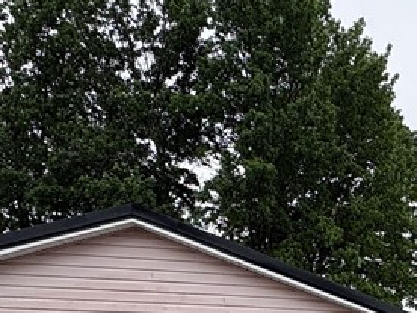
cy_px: 491
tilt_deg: -6.0
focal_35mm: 52
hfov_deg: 34.1
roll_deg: -0.2
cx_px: 399
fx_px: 626
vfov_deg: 22.2
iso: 40
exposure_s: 1/229
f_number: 2.2
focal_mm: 2.22
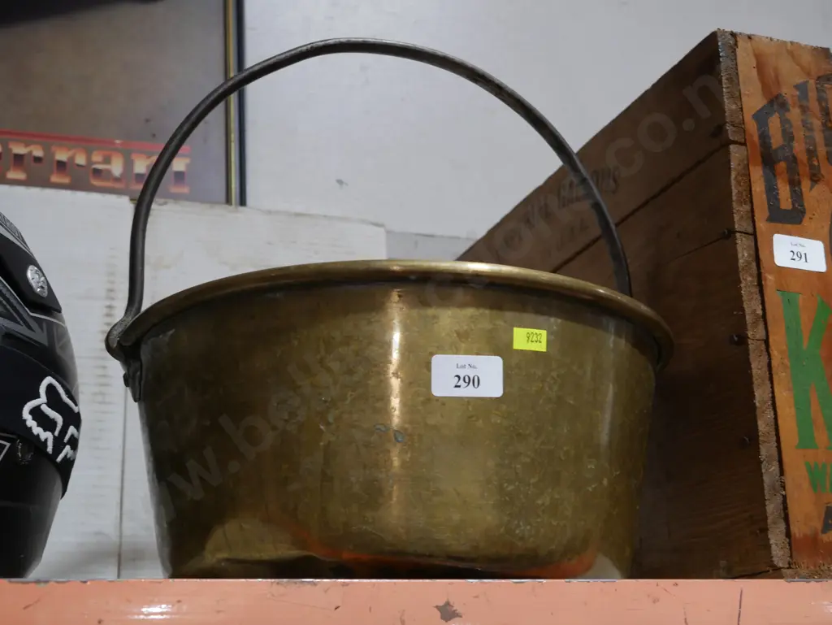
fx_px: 1202
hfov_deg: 38.2
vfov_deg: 29.1
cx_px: 416
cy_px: 312
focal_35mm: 50
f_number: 5.3
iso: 640
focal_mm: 25
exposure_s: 1/60
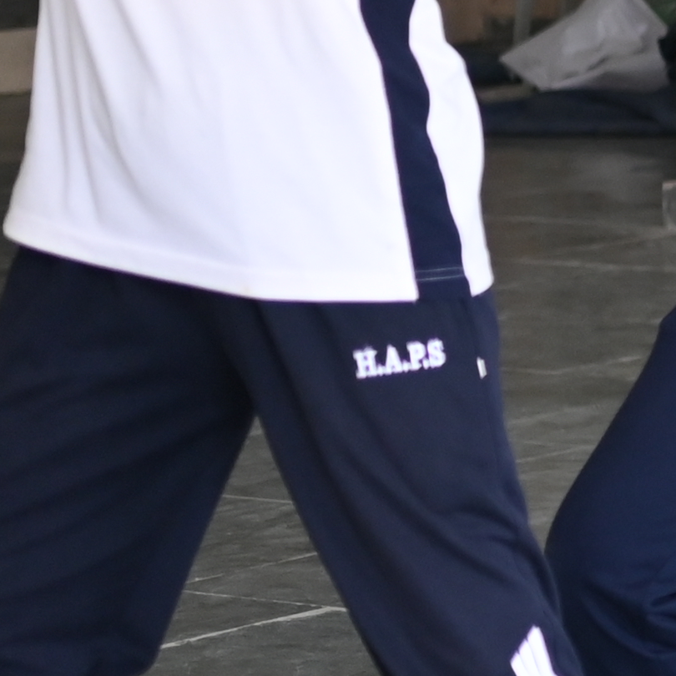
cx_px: 2092
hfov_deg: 7.0
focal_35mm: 222
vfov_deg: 7.9
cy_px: 94
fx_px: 4905
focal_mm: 35
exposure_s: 1/160
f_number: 1.8
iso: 500
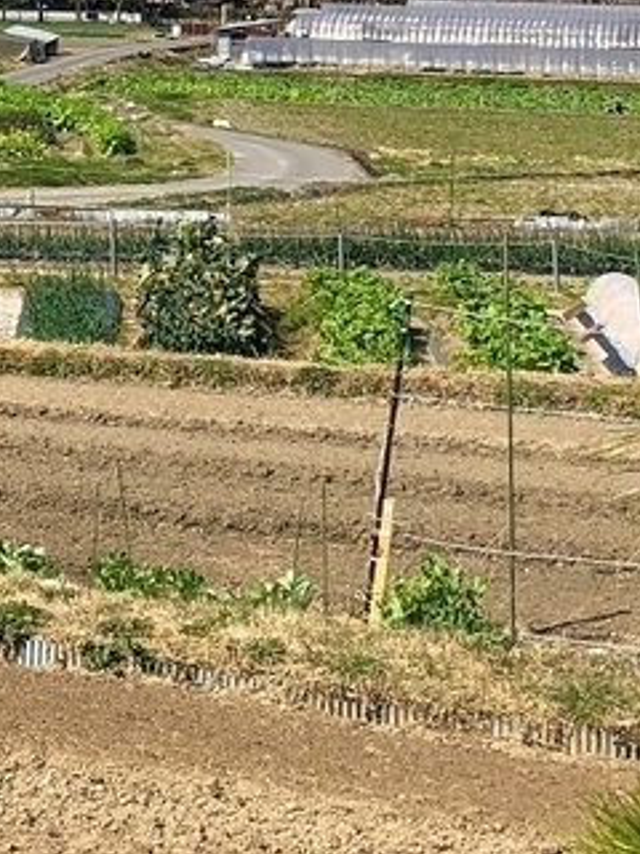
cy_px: 0
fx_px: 2588
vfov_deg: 18.2
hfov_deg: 13.5
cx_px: -229
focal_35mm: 105
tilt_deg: -3.2
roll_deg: +0.0
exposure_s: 1/2208
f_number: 1.8
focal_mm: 3.99
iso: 20
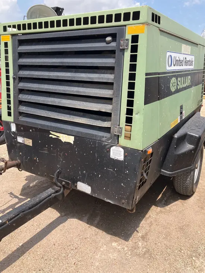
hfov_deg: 49.8
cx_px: 102
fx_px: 221
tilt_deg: -15.3
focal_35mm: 28
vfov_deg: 63.4
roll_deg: -1.3
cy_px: 136
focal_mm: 3.99
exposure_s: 1/1429
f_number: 1.8
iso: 32
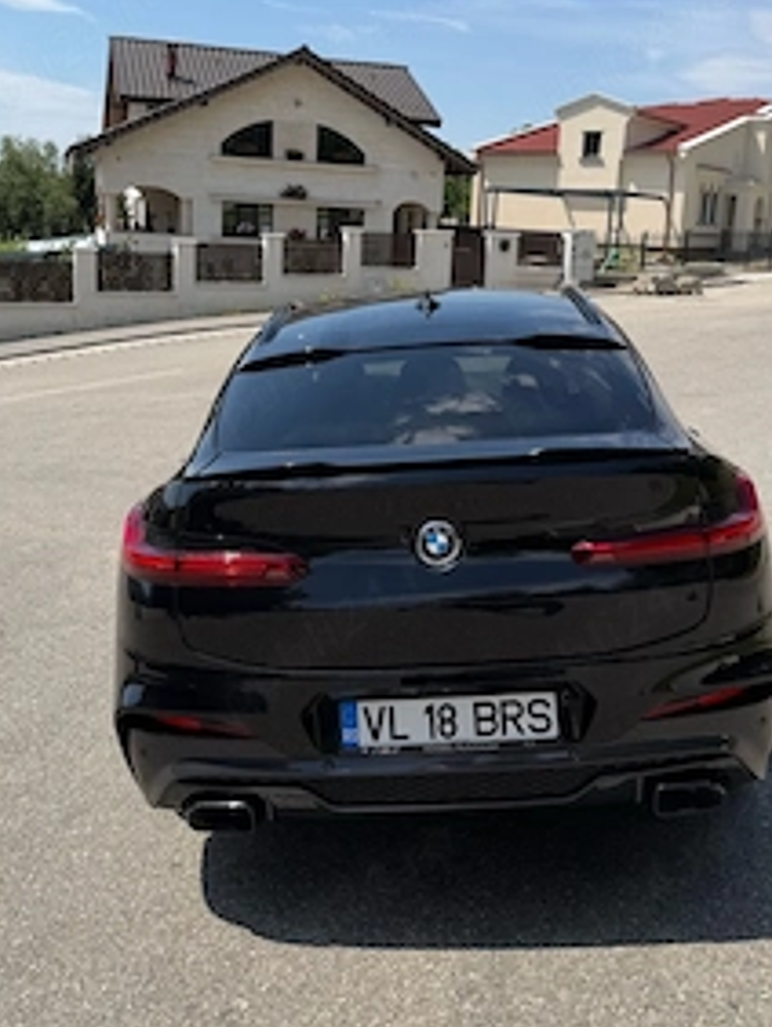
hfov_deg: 41.8
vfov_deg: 53.4
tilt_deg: -9.3
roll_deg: -3.2
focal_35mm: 34
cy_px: 390
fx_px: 1009
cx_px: 408
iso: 80
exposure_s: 1/5319
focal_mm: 6.76
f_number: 1.78
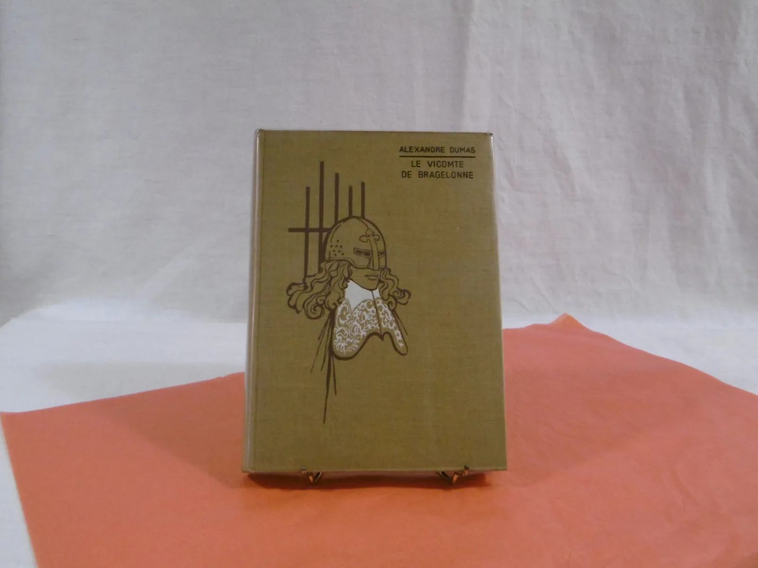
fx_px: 832
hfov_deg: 49.0
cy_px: 284
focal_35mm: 38
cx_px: 379
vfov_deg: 37.7
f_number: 3.7
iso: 400
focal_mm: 6.8
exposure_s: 1/40
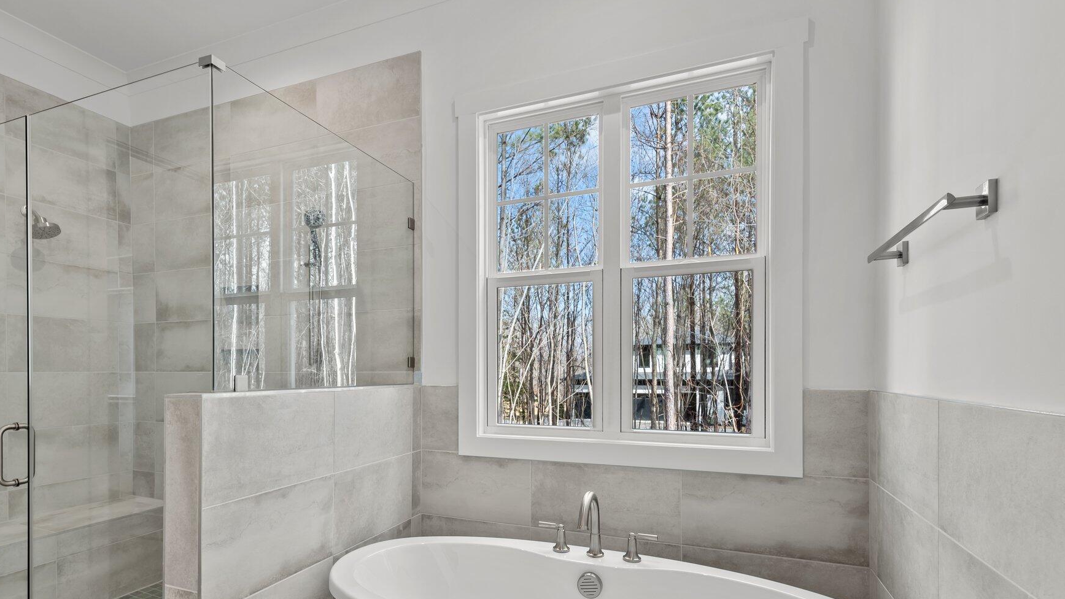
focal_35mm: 21
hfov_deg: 83.2
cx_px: 446
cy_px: 382
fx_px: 593
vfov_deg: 52.9
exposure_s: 1/20
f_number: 6.3
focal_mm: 17
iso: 400
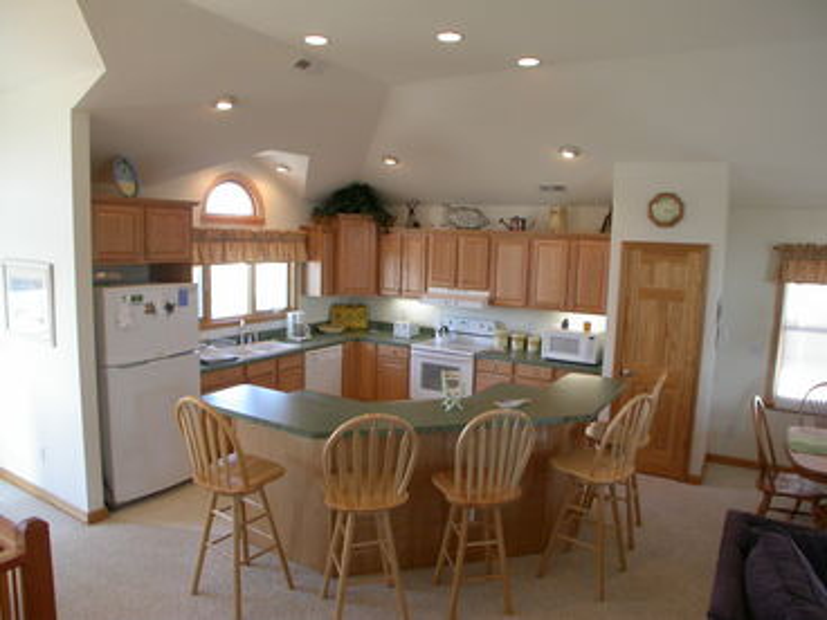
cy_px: 310
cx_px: 414
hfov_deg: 49.0
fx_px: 908
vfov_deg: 37.7
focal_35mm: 38
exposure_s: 1/44.3
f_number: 3
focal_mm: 7.85
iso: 100
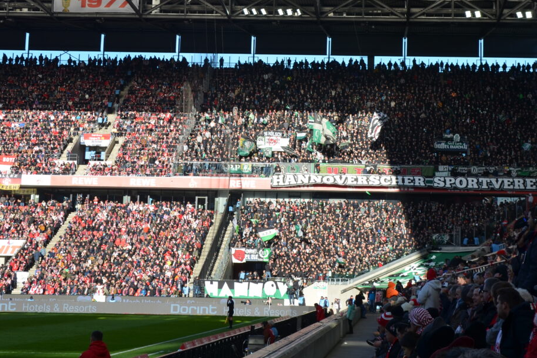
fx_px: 1178
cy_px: 100
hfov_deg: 25.6
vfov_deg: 17.2
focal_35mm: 79
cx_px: 339
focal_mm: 30
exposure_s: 1/250
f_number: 8
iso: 180
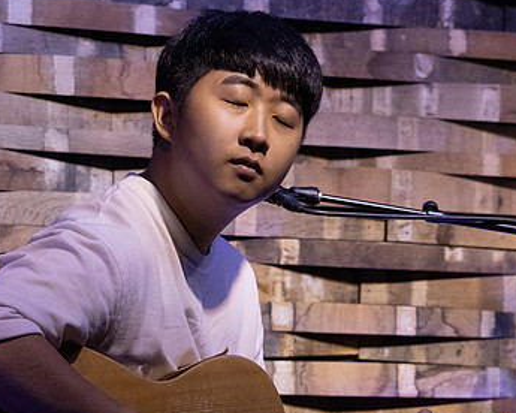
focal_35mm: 160
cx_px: 303
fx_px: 2443
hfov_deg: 12.1
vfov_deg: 9.6
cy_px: 298
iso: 6400
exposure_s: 1/125
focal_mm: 78
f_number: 6.3
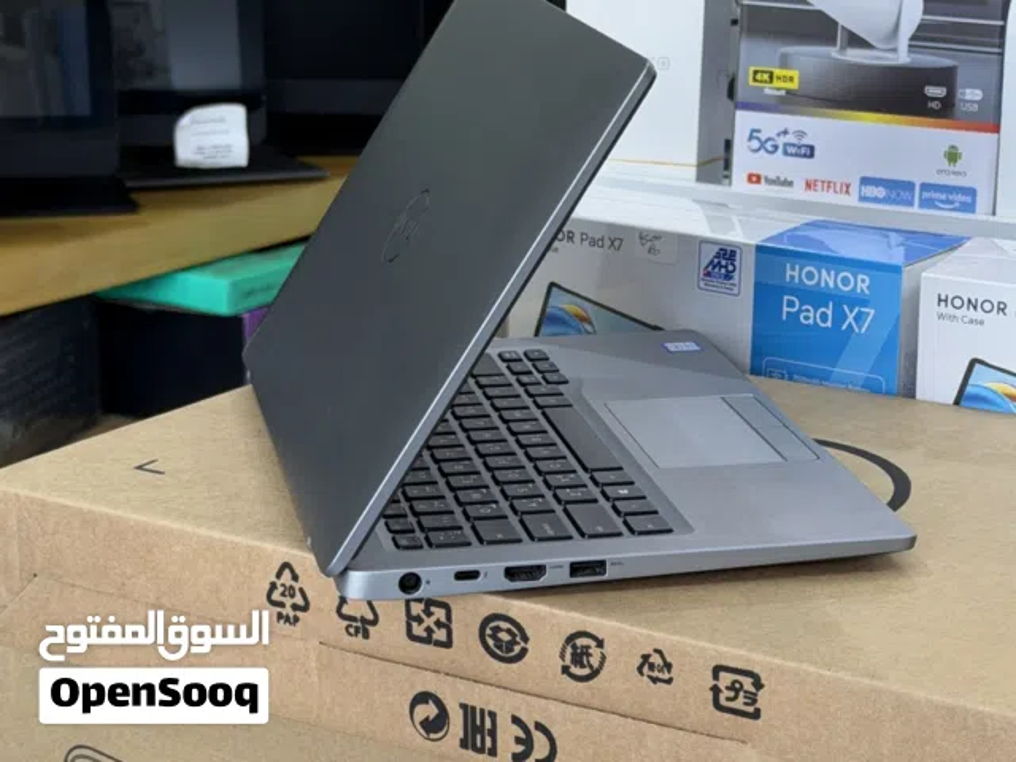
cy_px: 381
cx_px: 508
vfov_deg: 30.3
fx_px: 1409
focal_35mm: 48
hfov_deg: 39.7
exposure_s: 1/100
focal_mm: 6.76
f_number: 1.78
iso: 64
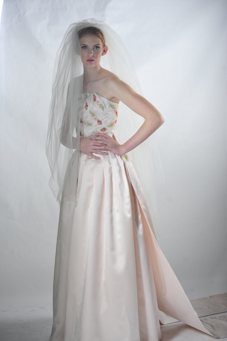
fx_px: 663
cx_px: 114
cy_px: 170
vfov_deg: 28.9
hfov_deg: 19.4
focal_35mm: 70
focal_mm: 70
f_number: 4.5
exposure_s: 1/200
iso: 400
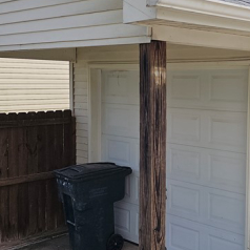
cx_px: 182
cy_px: 114
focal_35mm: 57
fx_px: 466
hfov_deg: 29.6
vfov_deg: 30.0
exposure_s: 1/688
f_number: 1.7
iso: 10
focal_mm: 6.3
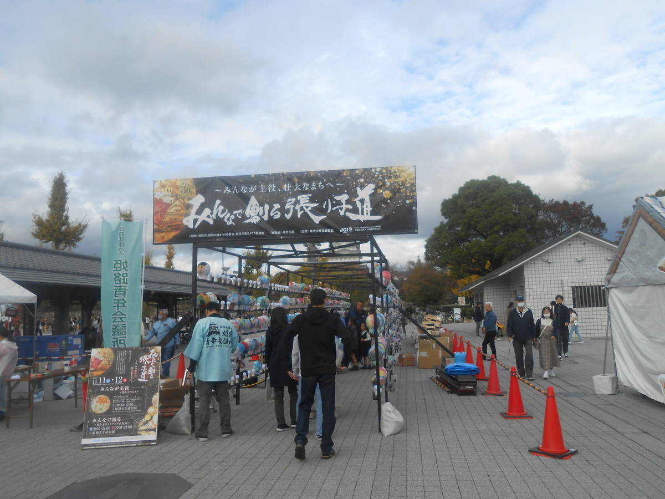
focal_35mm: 30
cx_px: 332
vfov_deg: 46.8
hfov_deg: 60.0
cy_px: 250
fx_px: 576
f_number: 3.8
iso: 80
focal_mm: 5.3
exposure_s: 1/500
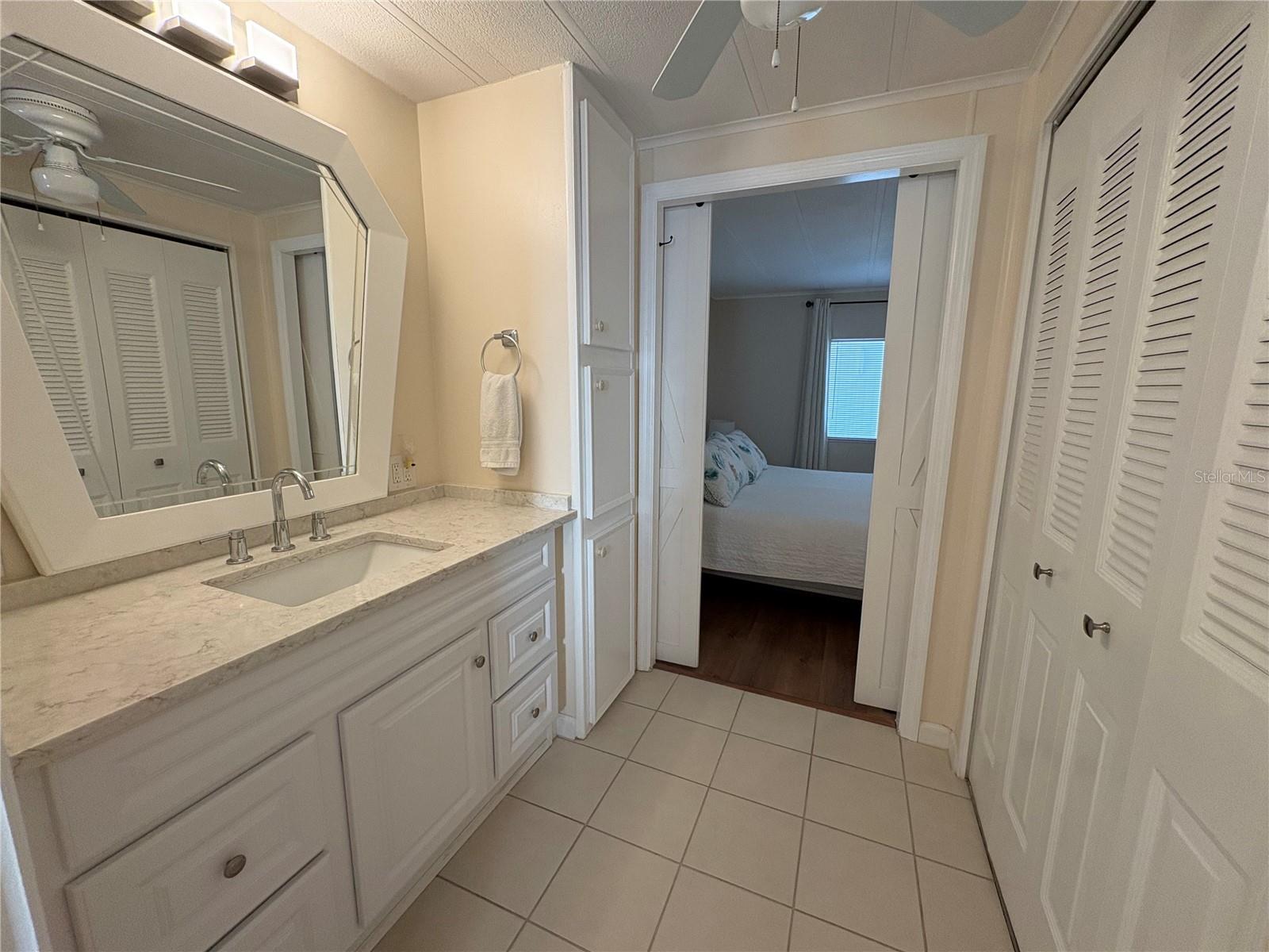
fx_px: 513
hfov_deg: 102.1
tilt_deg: -8.9
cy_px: 476
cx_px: 634
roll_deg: -0.4
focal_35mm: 14
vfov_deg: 85.7
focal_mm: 2.22
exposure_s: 1/120
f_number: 2.2
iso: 200
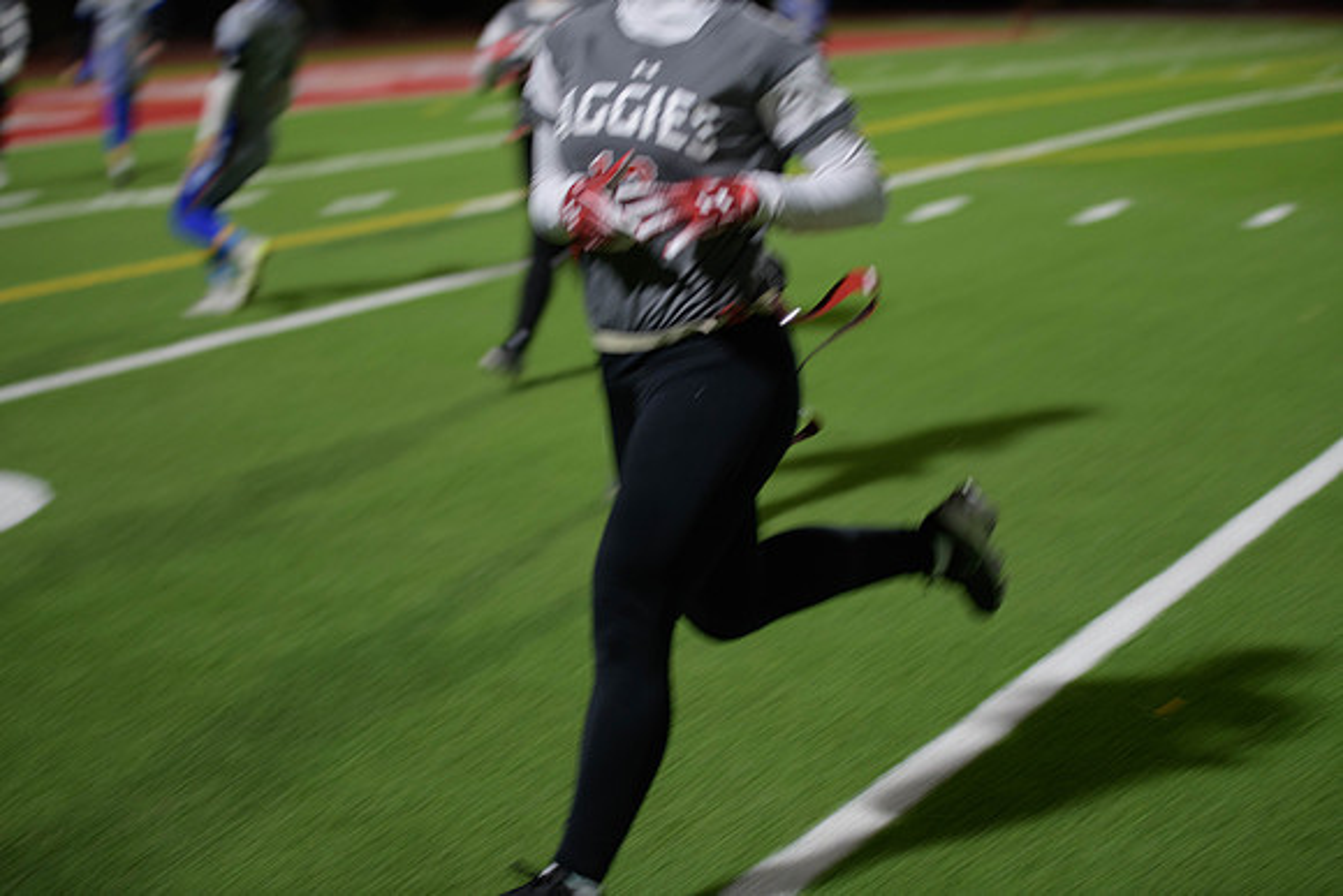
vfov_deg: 19.5
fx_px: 2612
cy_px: 448
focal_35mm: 70
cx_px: 672
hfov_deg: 28.8
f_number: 2.8
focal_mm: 70
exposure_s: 1/200
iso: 800
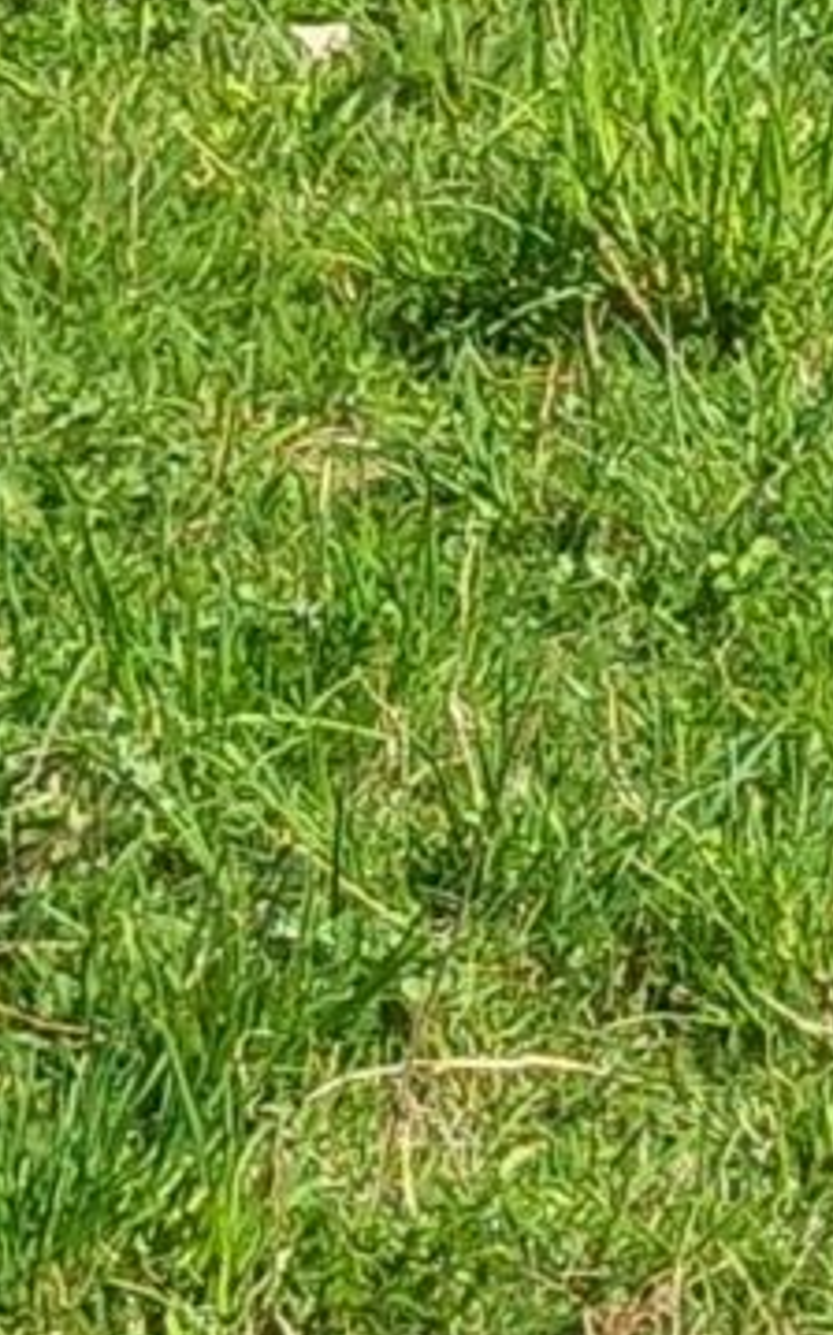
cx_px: 3142
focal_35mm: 204
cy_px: -796
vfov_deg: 9.9
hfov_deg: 5.7
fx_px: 7419
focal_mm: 4
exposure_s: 1/258
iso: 20
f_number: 1.8
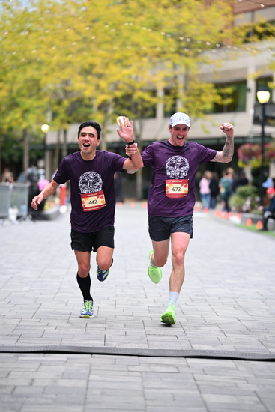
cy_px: 206
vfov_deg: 15.8
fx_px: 1489
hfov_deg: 10.6
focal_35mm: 130
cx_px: 138
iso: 1250
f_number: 2.8
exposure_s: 1/1250
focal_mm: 130
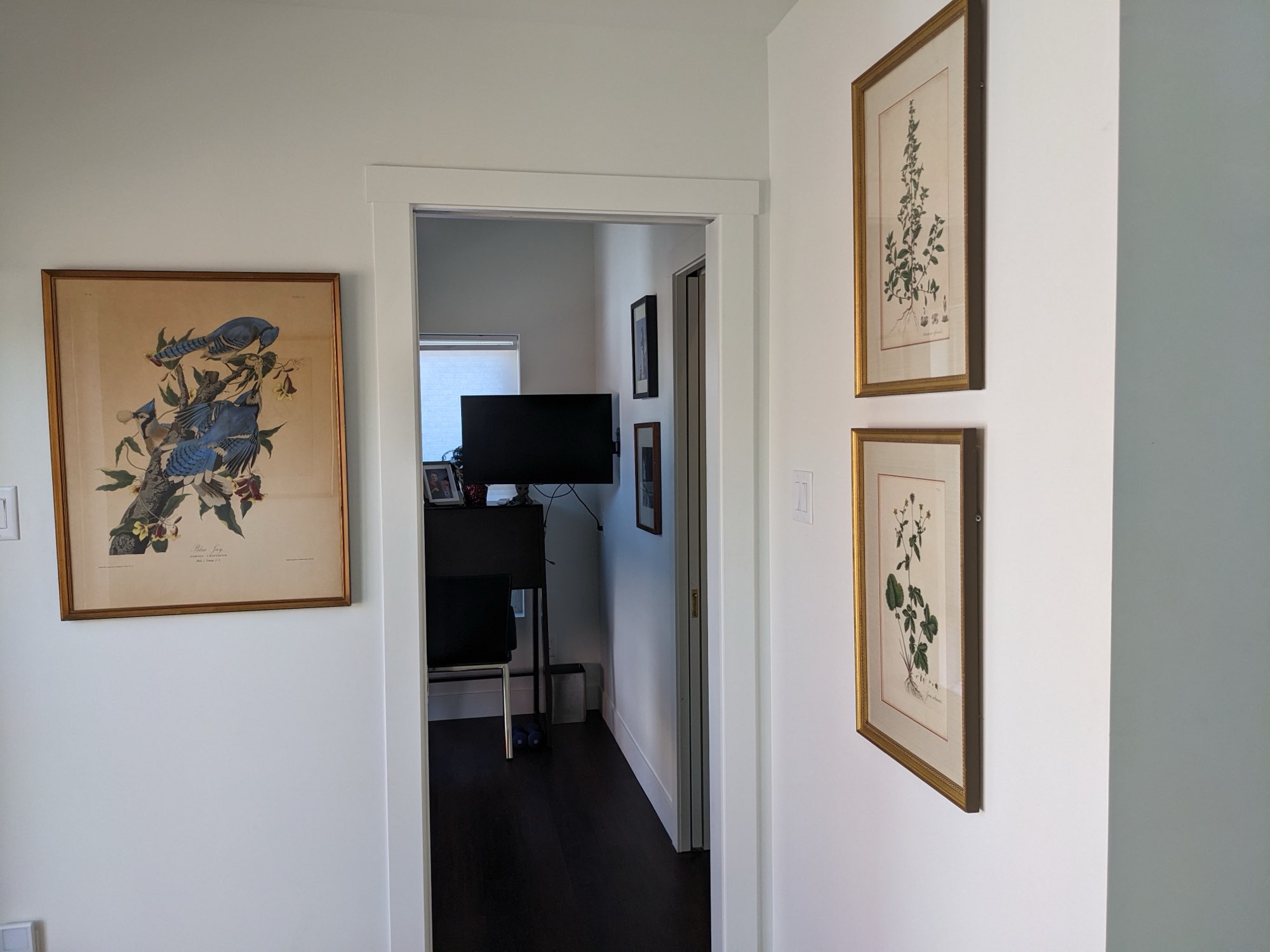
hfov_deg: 65.3
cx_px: 635
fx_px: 991
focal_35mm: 27
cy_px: 476
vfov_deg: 51.4
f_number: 1.73
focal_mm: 4.38
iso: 60
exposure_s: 1/181
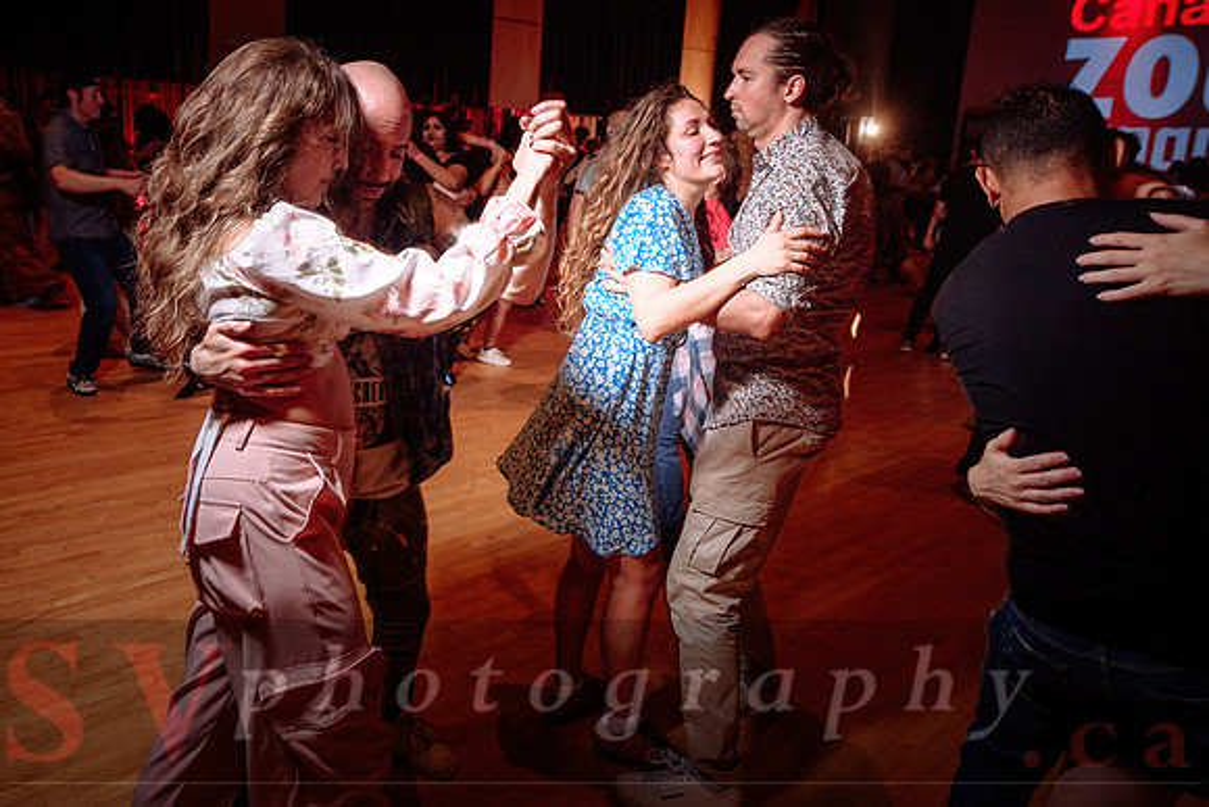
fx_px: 928
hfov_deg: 65.8
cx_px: 513
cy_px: 343
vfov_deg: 46.8
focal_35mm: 28
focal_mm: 24
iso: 1000
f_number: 3.2
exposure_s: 1/30
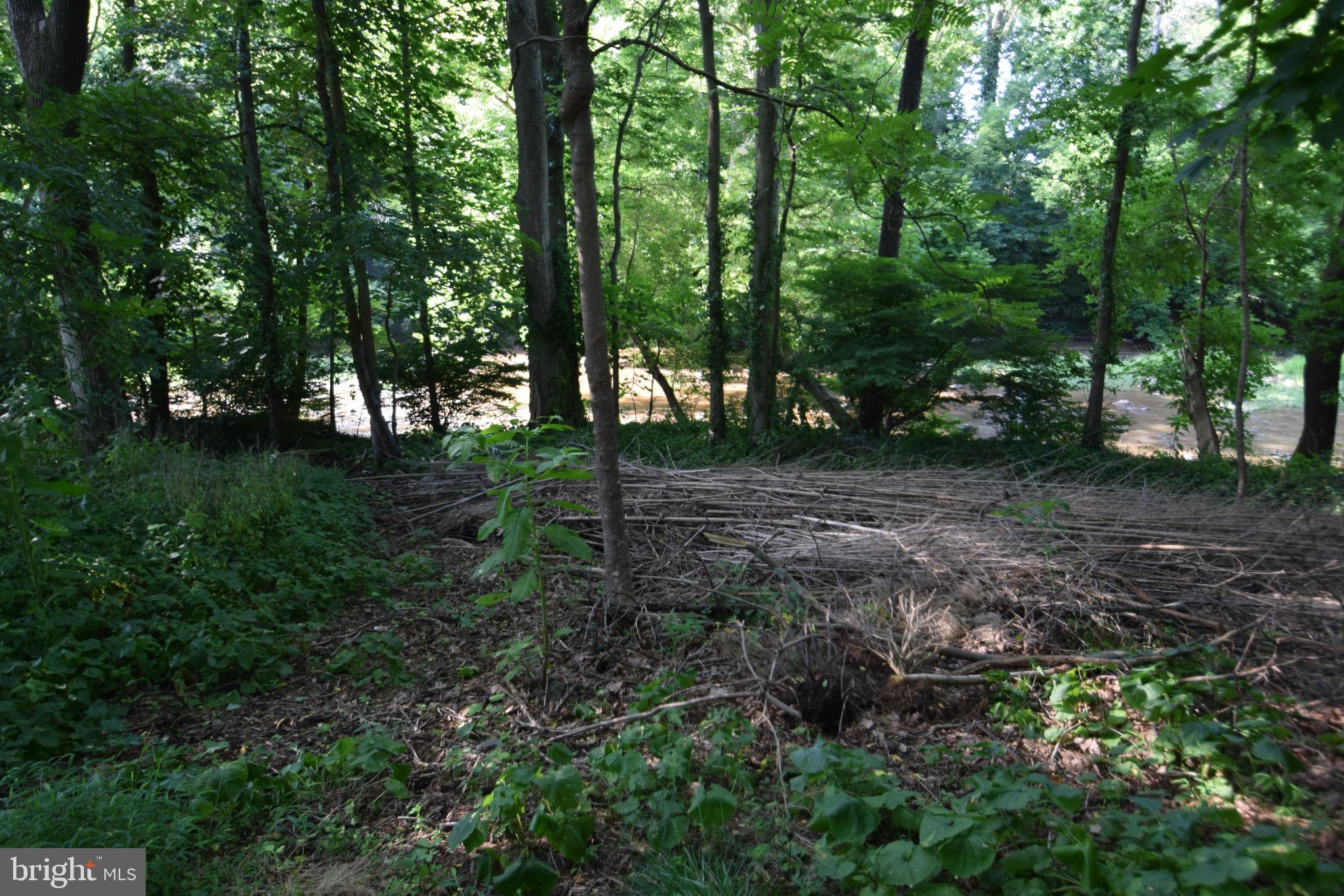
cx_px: 672
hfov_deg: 77.3
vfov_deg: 56.1
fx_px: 840
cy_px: 448
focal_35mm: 22
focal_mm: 15
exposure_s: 1/60
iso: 200
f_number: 4
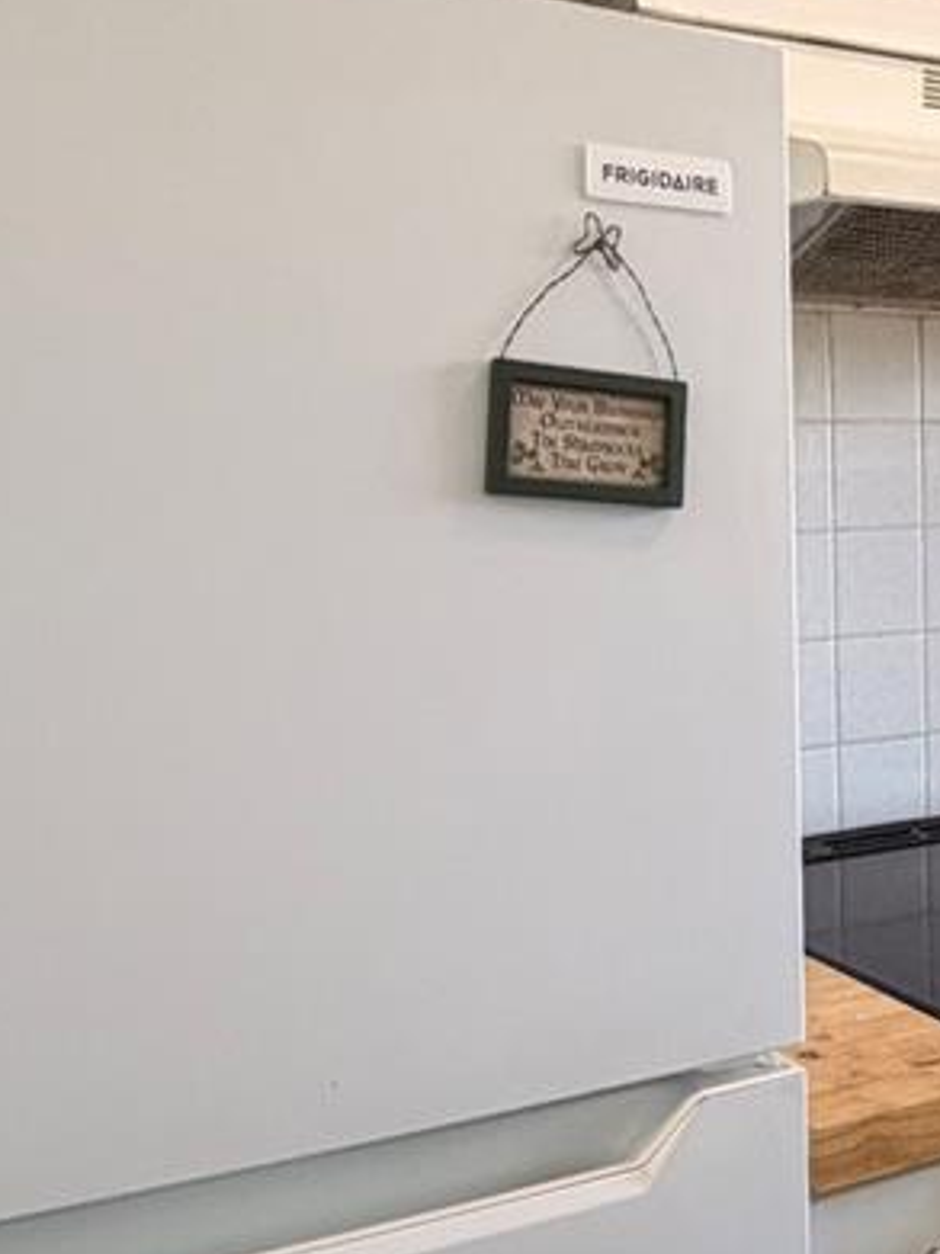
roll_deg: +0.7
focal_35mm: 43
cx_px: 812
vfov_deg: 43.9
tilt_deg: -4.8
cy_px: 645
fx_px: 1558
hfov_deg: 32.2
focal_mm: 2.22
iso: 320
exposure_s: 1/120
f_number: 2.2
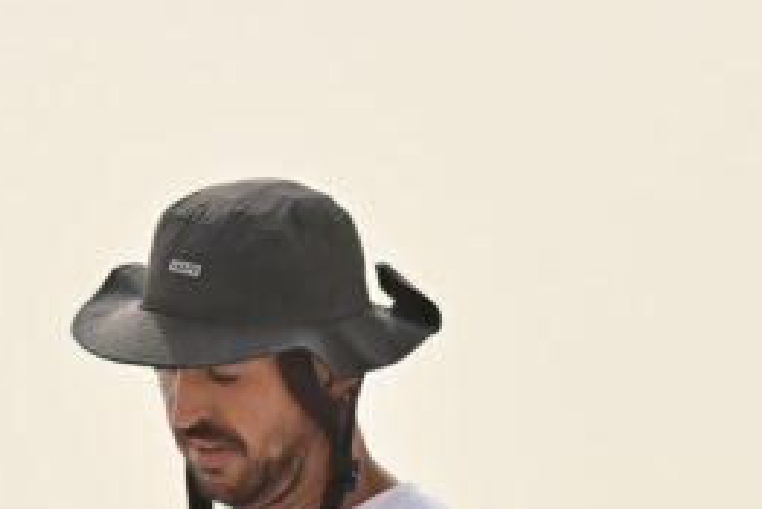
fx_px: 8429
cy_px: 705
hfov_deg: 5.2
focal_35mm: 398
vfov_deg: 3.4
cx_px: 3
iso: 400
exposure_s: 1/1500
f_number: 5.6
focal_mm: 102
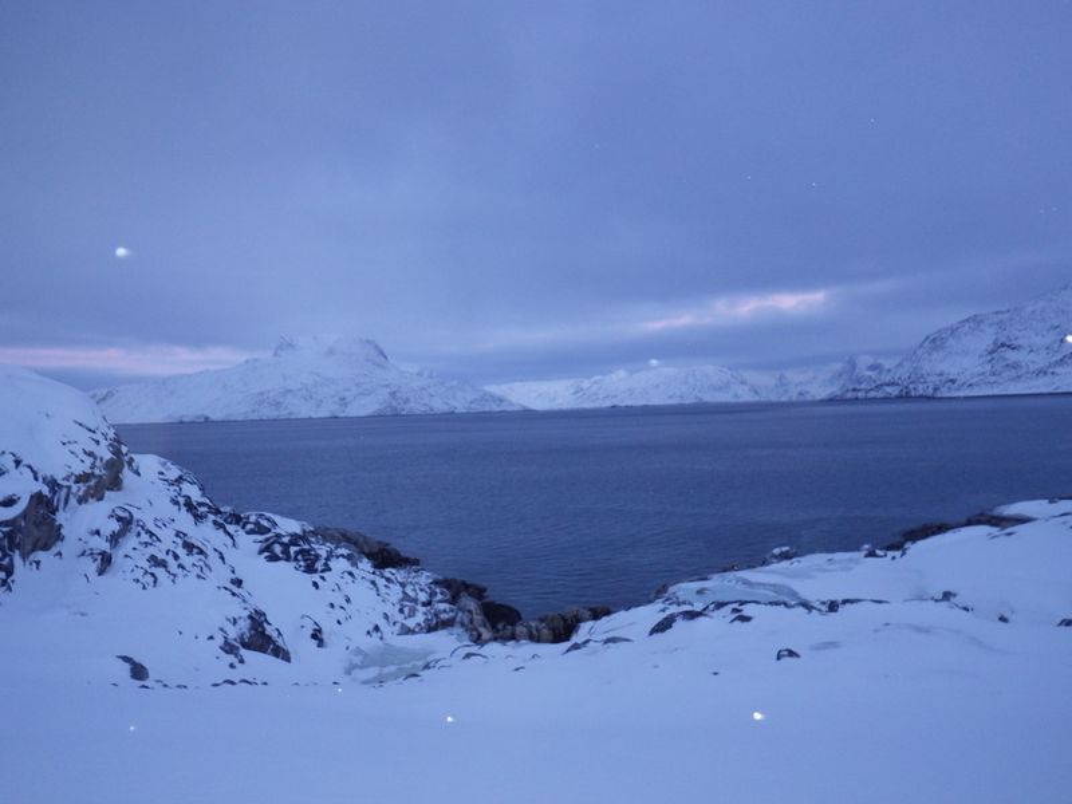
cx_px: 536
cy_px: 402
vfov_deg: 49.7
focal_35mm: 28
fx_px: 867
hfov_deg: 63.4
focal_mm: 5
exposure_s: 1/45
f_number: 3.5
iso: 320
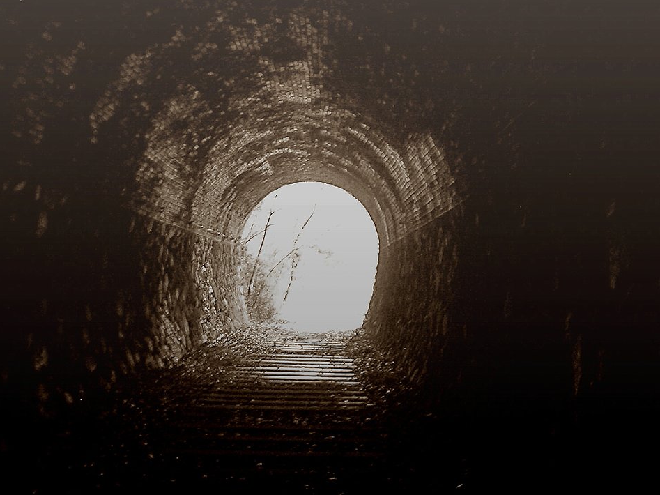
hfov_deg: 46.8
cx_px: 309
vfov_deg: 35.9
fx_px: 763
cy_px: 255
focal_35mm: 40
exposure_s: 1/8
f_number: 3.5
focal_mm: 5.6
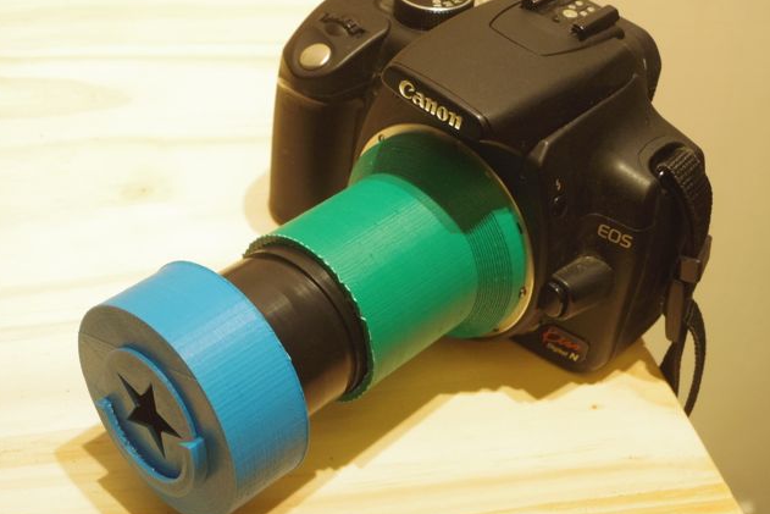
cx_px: 382
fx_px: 1241
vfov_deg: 23.4
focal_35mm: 58
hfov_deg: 34.5
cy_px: 234
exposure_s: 1/60
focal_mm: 9.9
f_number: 3.5
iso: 800
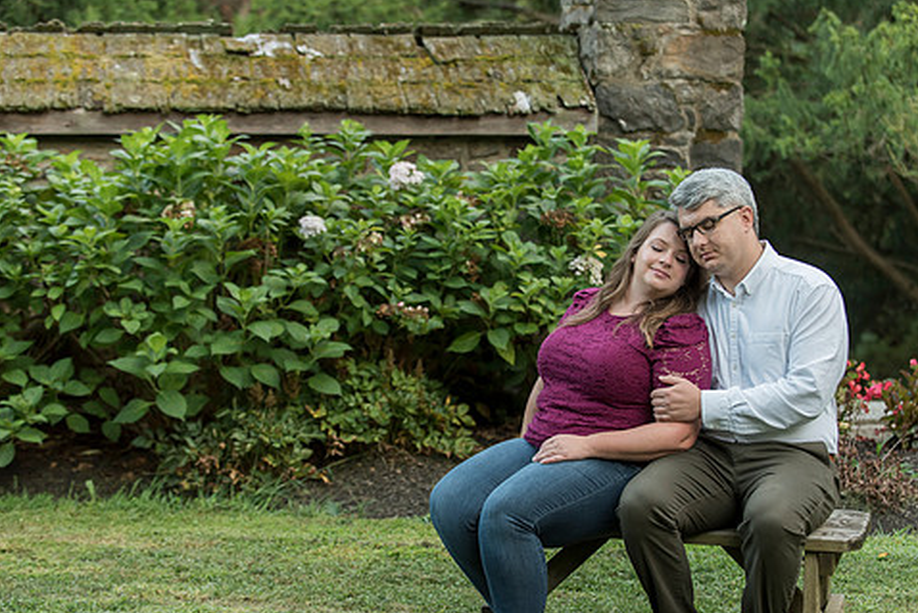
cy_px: 347
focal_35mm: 97
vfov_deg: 14.1
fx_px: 2474
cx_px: 509
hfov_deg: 21.0
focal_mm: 80
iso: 800
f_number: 3.2
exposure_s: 1/400
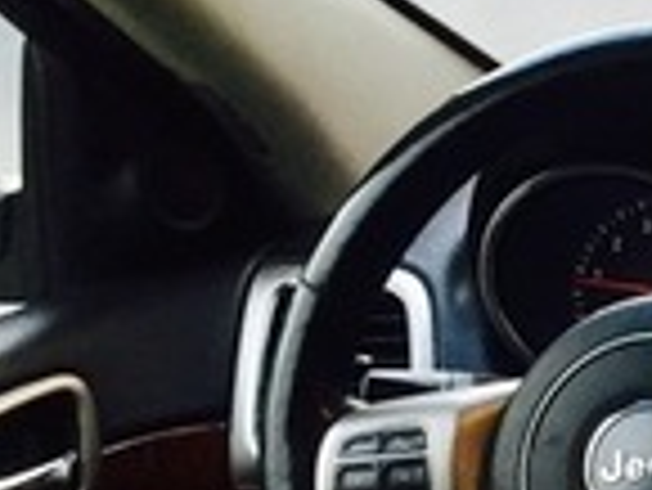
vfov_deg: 11.2
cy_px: 366
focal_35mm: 132
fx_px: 2488
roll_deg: +3.6
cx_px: 1331
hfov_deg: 12.9
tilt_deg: -15.4
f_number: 2.2
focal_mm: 4.15
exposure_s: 1/33
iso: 125
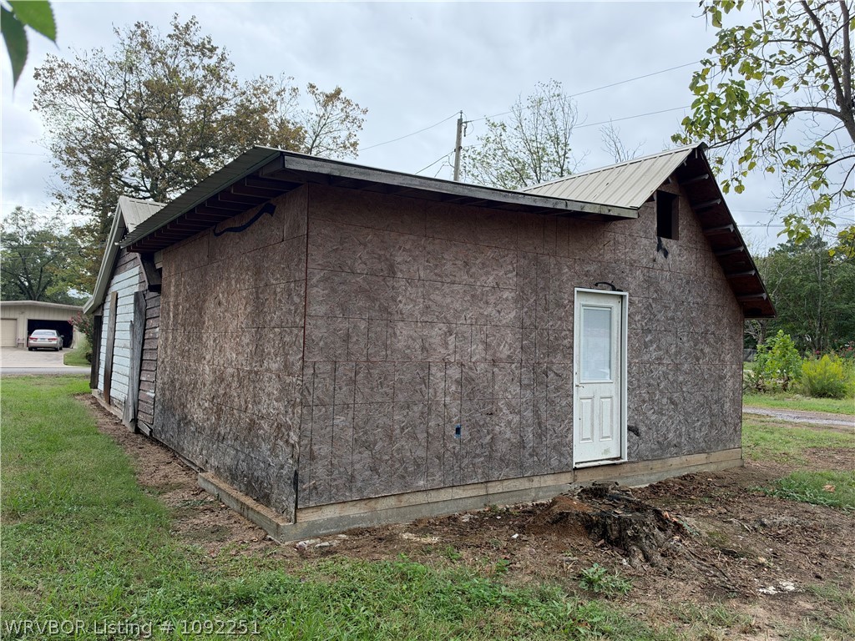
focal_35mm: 24
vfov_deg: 56.8
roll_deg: -1.6
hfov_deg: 71.6
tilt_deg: +2.8
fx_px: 593
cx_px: 428
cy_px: 320
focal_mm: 6.93
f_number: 1.8
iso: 100
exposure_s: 1/1642
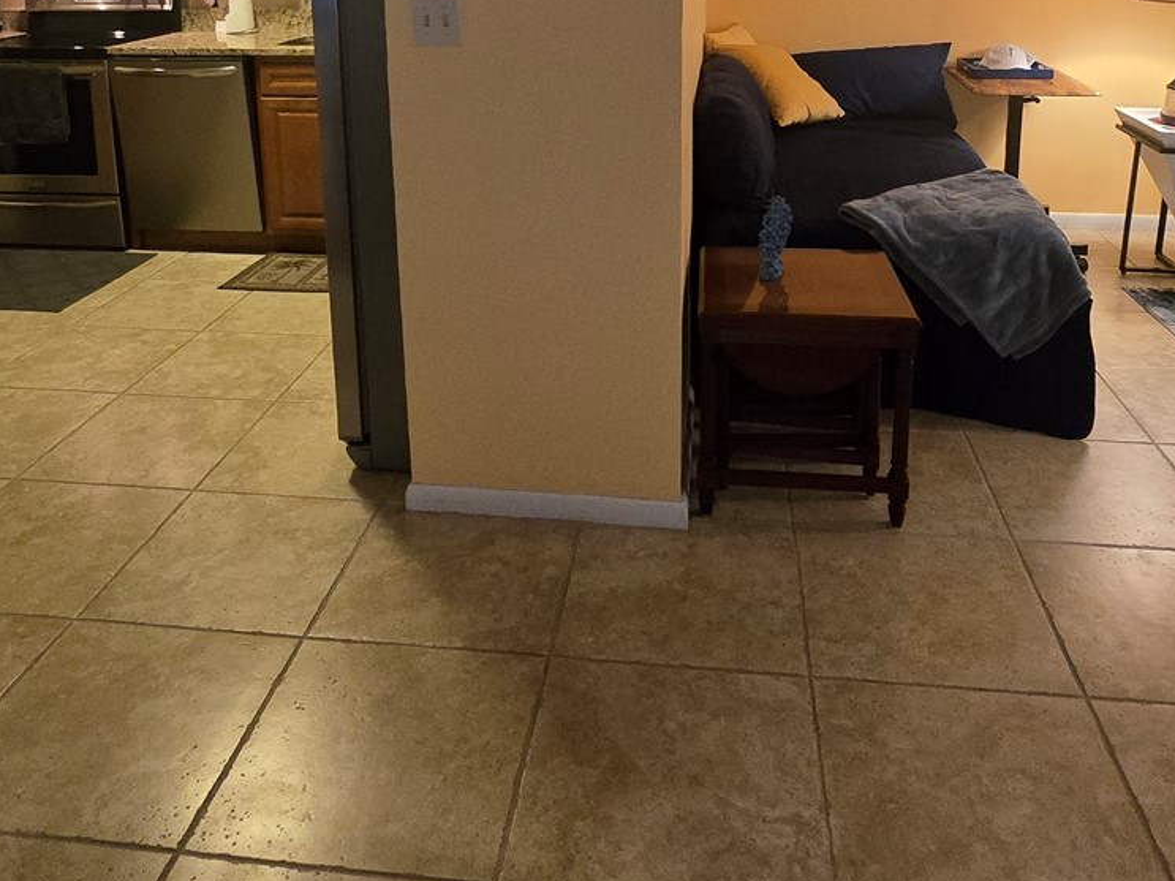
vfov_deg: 45.5
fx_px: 950
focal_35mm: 28
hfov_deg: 63.5
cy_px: 103
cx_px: 593
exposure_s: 1/60
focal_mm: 2.2
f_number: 2.2
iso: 1000
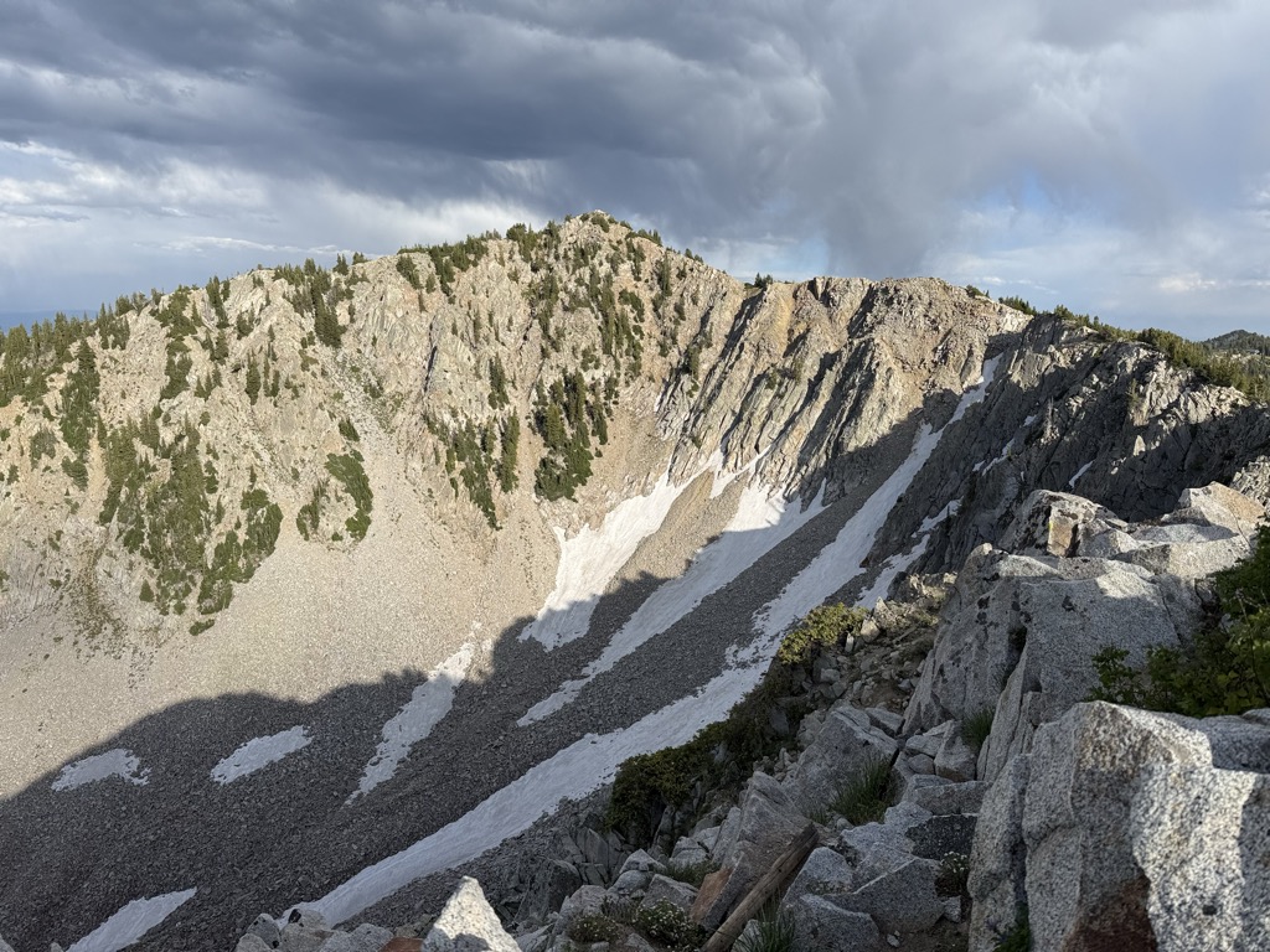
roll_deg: -1.4
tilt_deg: -12.7
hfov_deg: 71.6
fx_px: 881
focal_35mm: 24
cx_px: 635
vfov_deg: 56.8
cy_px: 476
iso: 80
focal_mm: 6.76
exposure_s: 1/4405
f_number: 1.78
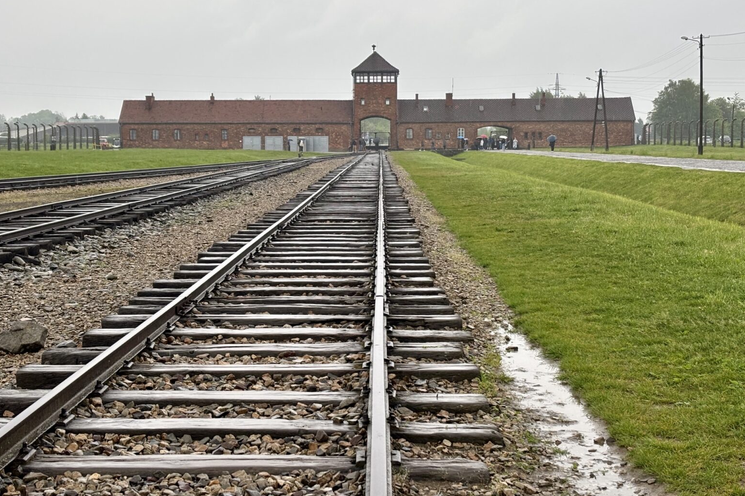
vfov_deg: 24.2
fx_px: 1159
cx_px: 360
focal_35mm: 56
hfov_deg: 35.6
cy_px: 209
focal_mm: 5.96
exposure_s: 1/325
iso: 32
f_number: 1.6
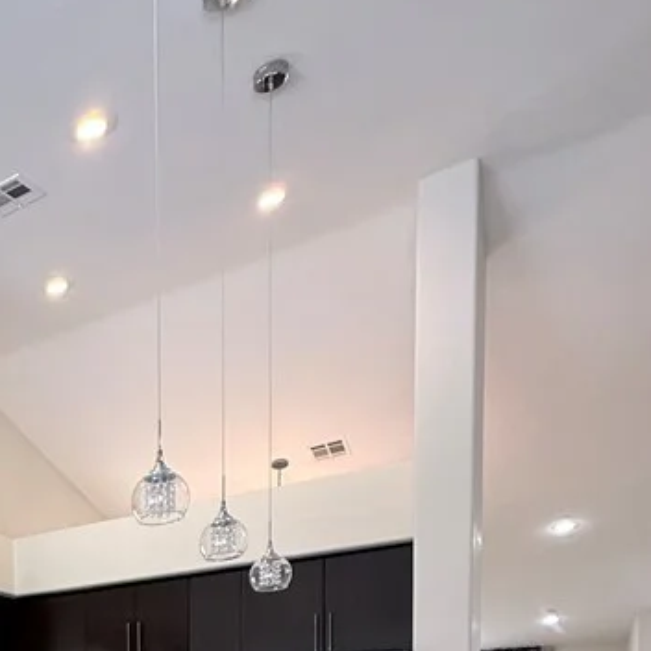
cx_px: -41
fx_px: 766
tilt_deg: -0.6
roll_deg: +0.7
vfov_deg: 35.7
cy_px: 788
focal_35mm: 36
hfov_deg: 39.0
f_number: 2.2
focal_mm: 2.22
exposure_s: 1/120
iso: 320
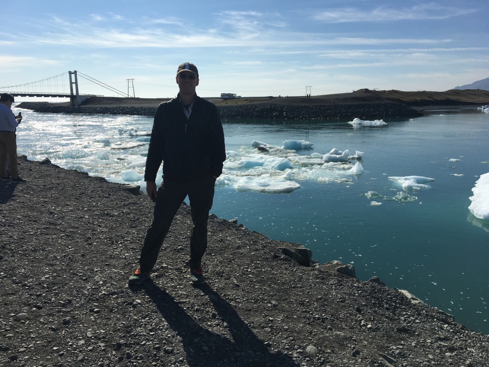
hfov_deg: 61.7
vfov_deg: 48.2
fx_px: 410
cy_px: 184
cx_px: 244
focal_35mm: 29
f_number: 2.2
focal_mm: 4.15
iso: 25
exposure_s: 1/4274
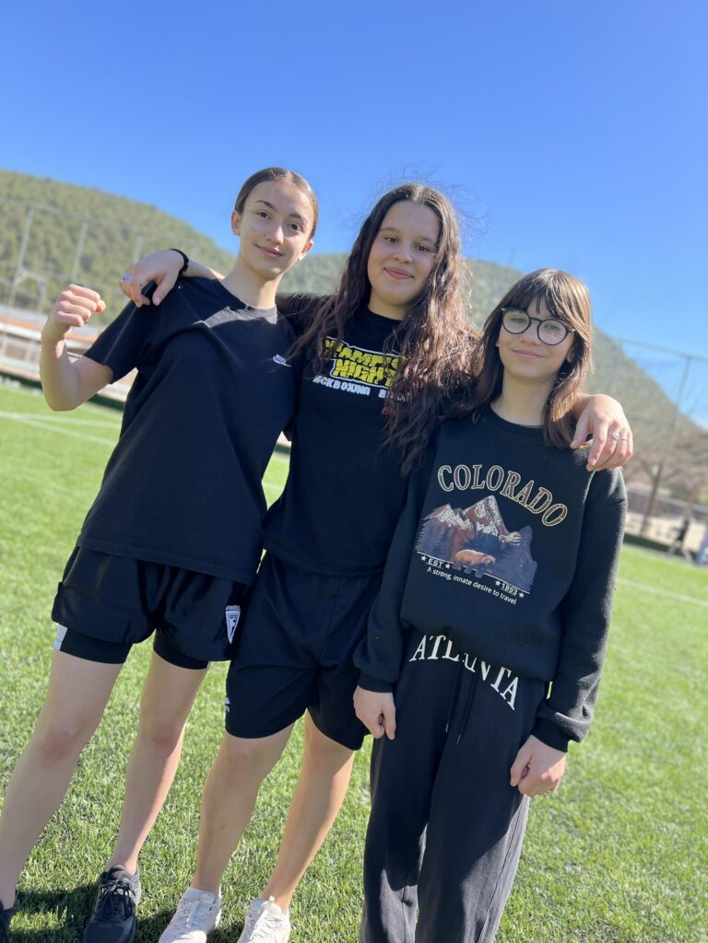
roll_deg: -14.7
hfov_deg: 53.1
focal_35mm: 26
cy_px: 472
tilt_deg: -3.6
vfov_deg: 67.3
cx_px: 354
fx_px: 709
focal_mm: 5.7
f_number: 1.5
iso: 50
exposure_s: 1/1100
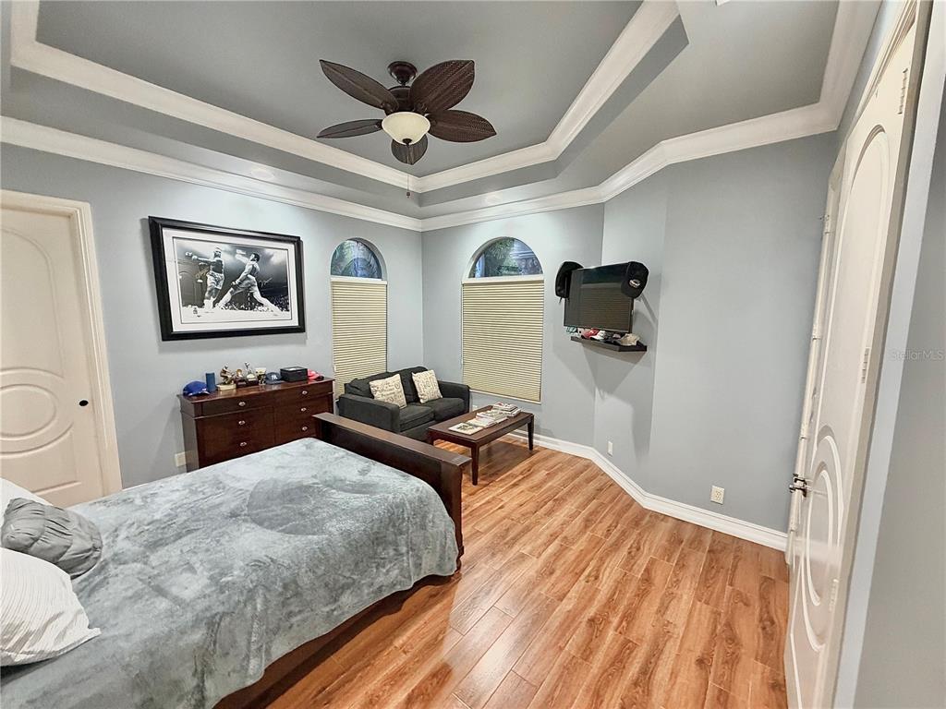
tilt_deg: -7.1
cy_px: 354
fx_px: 383
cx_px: 473
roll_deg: -0.4
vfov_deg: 85.7
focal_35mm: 14
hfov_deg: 102.1
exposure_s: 1/60
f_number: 2.2
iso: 500
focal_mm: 2.22
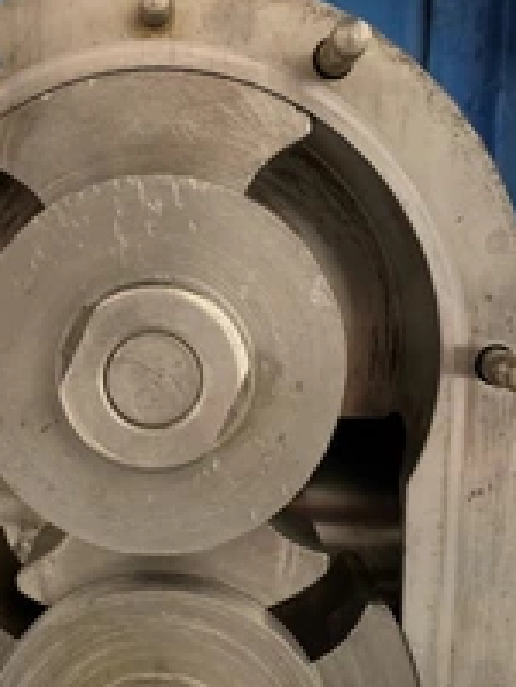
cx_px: 155
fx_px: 1034
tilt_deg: -10.1
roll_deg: -0.1
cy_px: 477
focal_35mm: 52
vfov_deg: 36.3
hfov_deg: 27.8
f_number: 1.8
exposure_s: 1/30
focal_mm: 4.25
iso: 500
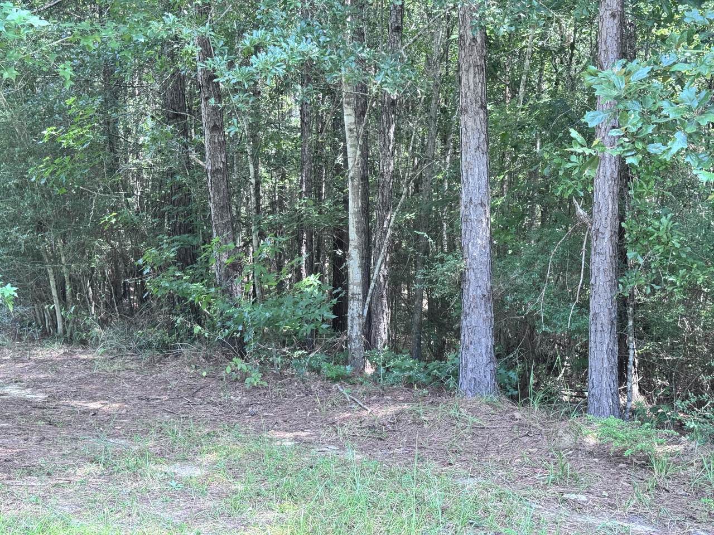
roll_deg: +1.2
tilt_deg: -2.0
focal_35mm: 48
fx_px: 990
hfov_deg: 39.7
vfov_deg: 30.3
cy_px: 268
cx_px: 357
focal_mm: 6.76
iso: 100
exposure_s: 1/164
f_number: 1.78
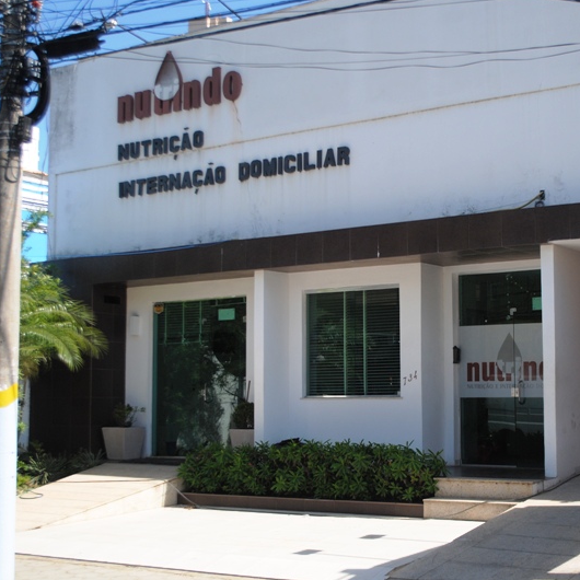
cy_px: 288
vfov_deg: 31.6
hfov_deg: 31.4
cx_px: 392
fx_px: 1024
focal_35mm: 54
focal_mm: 28
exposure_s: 1/1000
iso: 200
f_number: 4.5
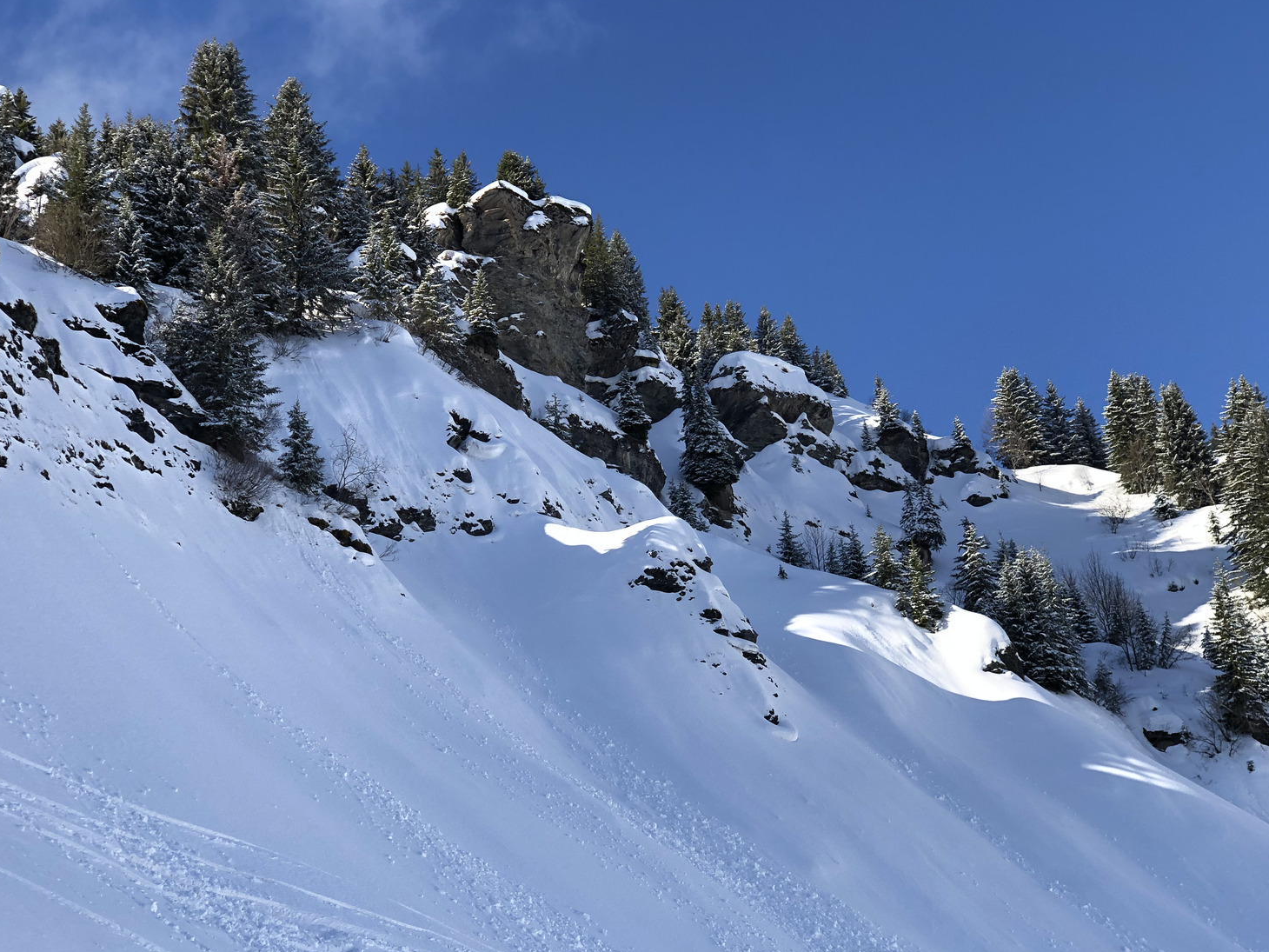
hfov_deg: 33.8
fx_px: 2090
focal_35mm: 57
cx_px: 608
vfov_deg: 25.7
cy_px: 503
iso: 16
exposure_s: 1/867
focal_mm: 6
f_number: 2.4
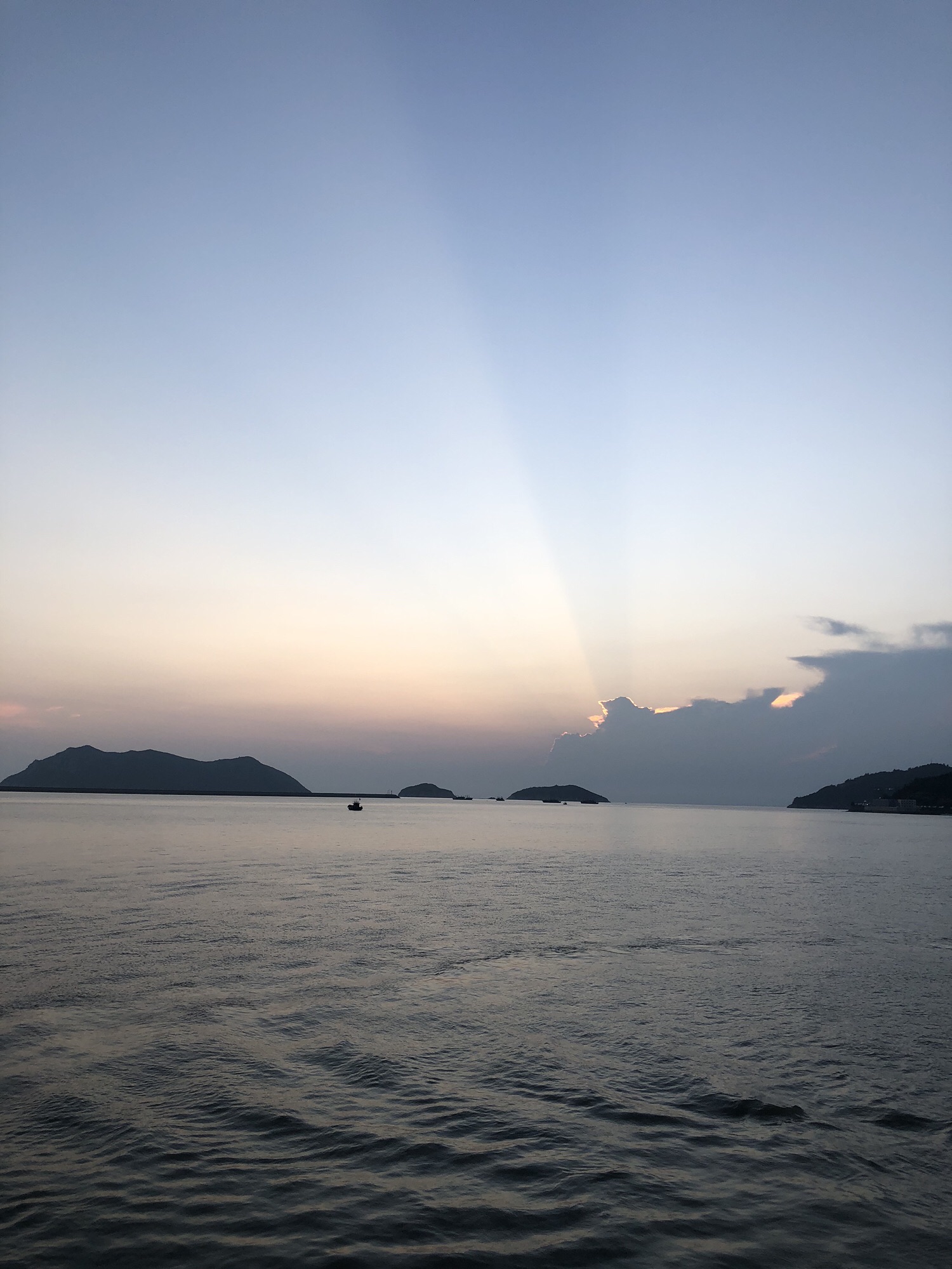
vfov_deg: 63.4
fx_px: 1027
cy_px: 634
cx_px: 476
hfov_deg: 49.7
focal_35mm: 28
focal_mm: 4
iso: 20
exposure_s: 1/155
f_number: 1.8
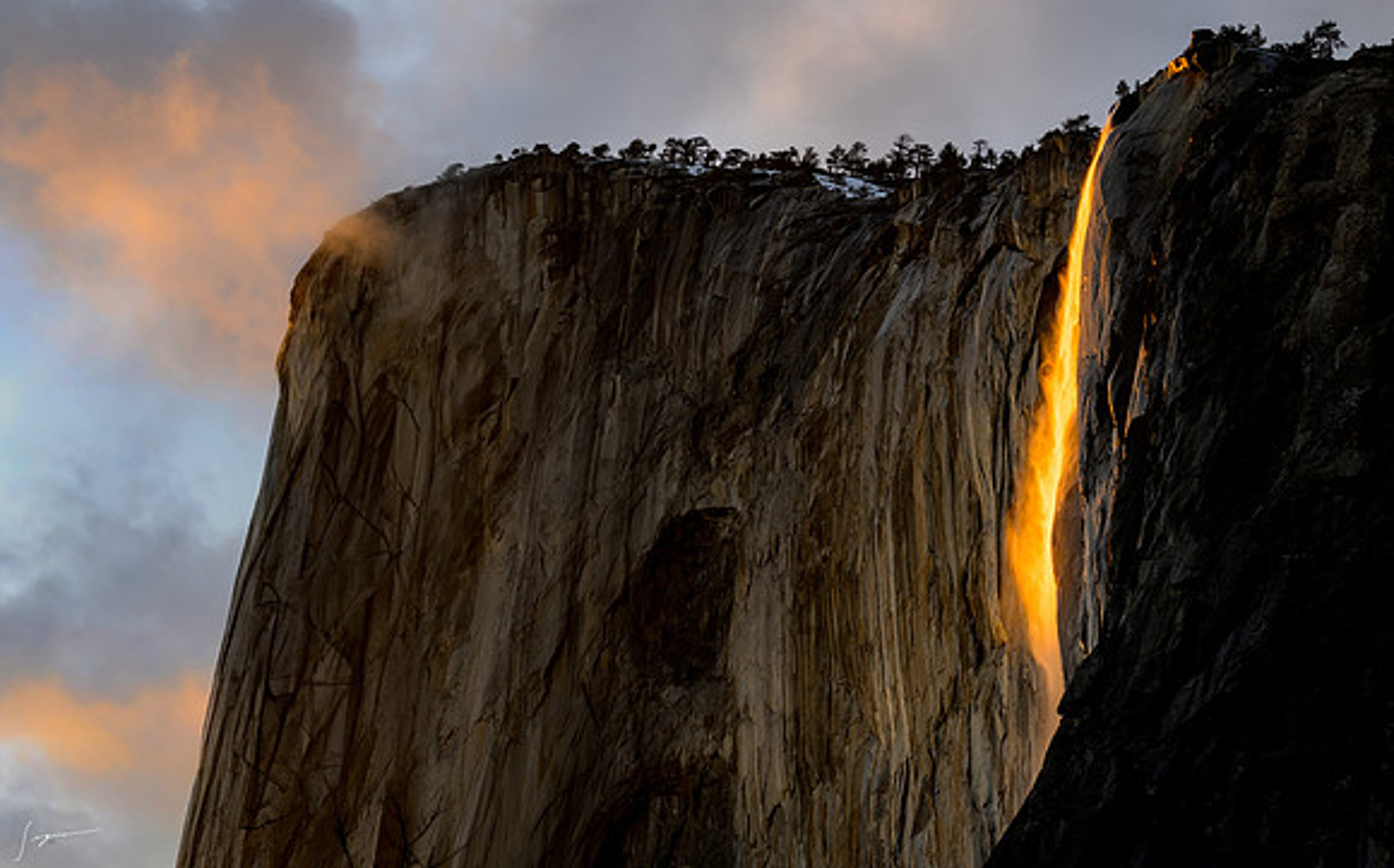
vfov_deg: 9.0
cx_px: 737
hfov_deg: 14.4
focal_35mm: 146
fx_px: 5527
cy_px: 434
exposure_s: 1/25
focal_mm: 135
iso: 64
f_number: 7.1
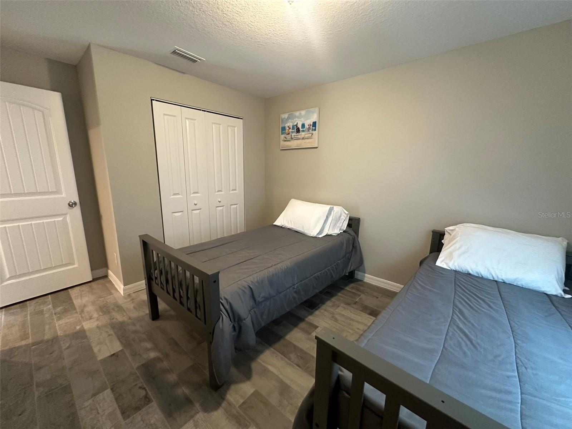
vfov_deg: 85.7
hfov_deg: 102.1
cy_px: 214
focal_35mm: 14
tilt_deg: -10.9
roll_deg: -0.9
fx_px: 231
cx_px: 286
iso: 500
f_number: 2.2
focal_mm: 2.22
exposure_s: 1/60
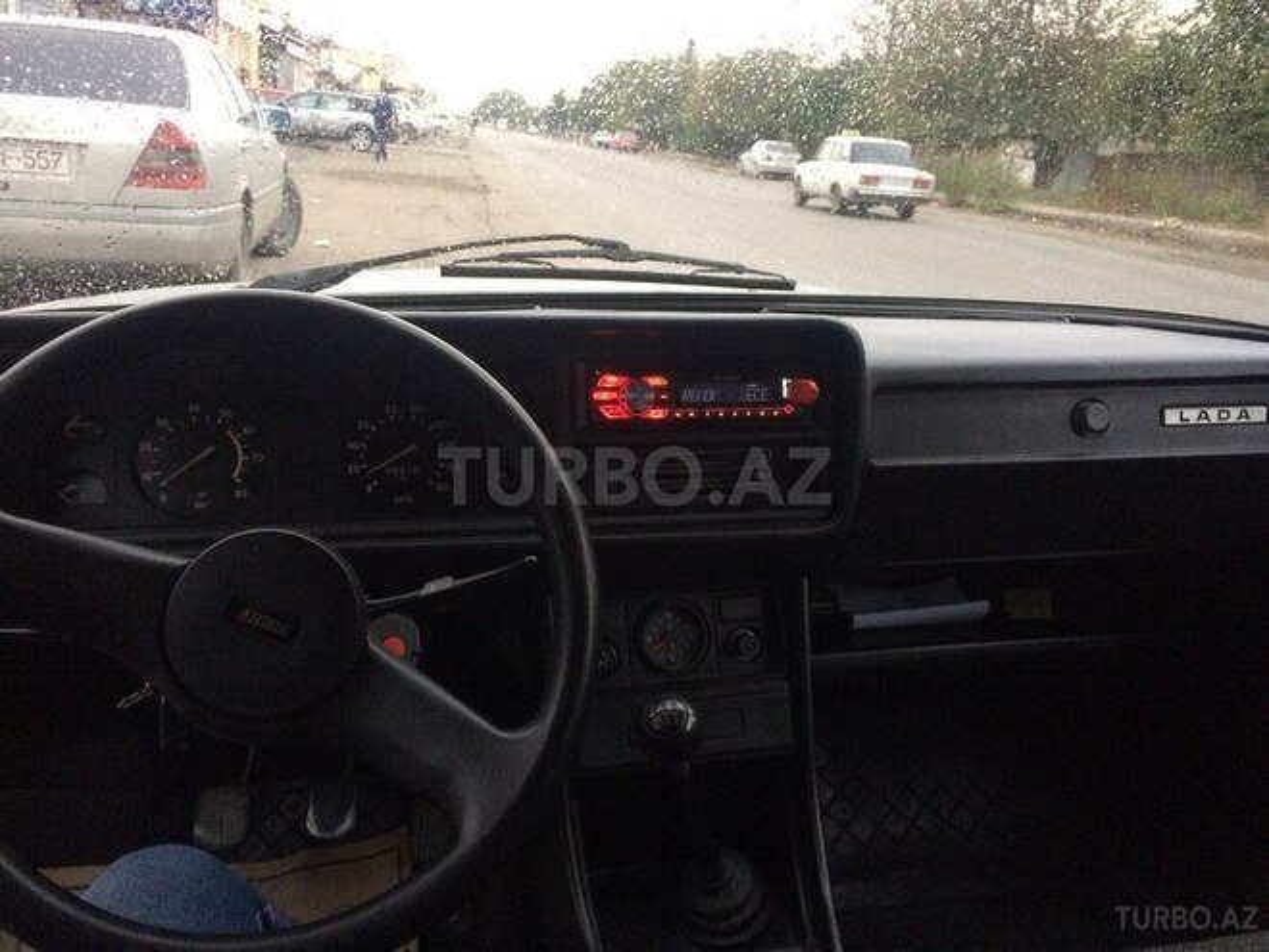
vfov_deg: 48.2
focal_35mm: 29
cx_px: 634
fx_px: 1063
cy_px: 476
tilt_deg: -16.9
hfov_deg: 61.7
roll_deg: -6.7
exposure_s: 1/33
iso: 320
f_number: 2.2
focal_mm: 4.15
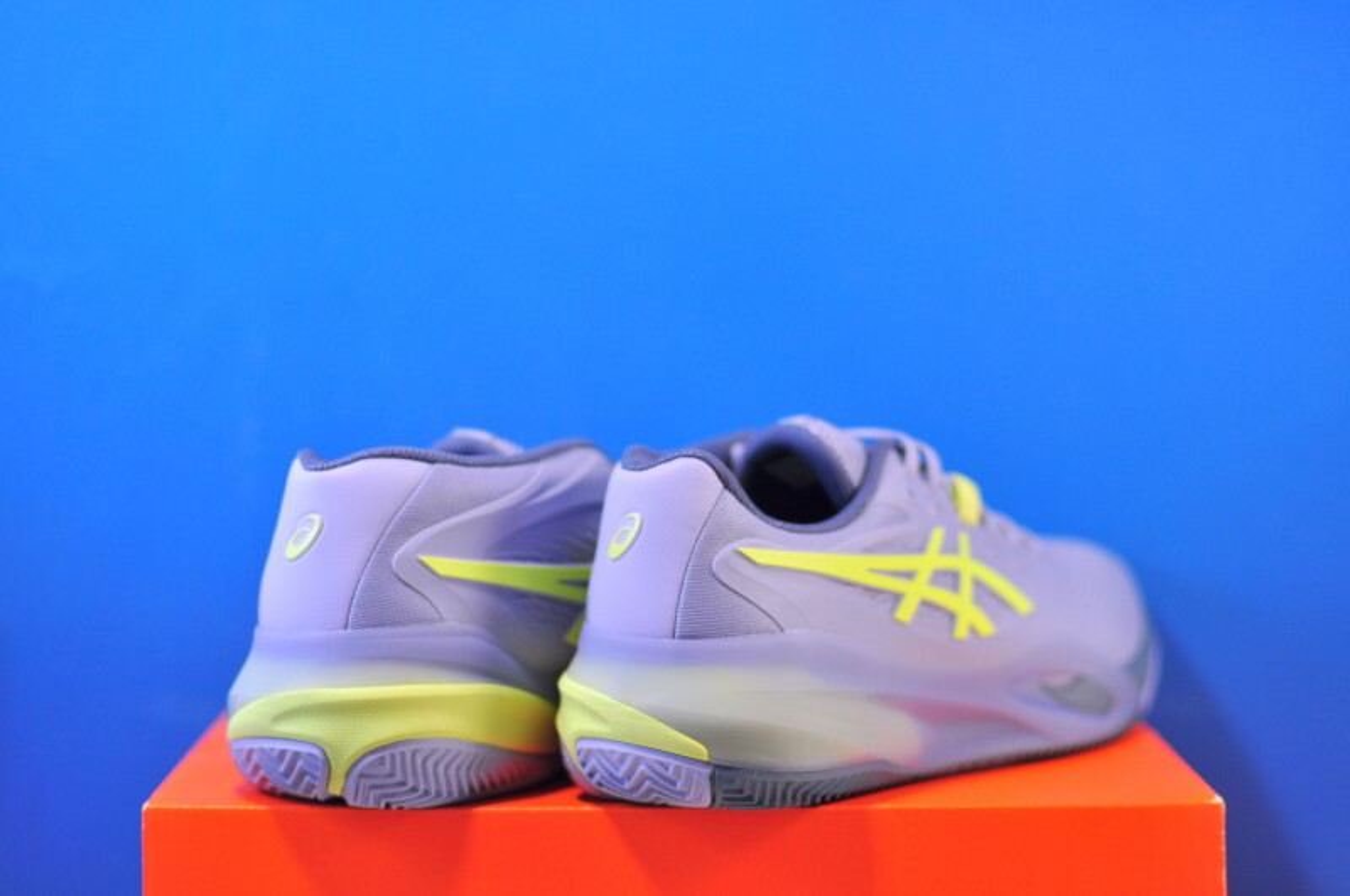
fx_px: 2808
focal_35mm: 75
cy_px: 448
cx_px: 675
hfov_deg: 27.0
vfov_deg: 18.1
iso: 250
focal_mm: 50
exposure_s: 1/320
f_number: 2
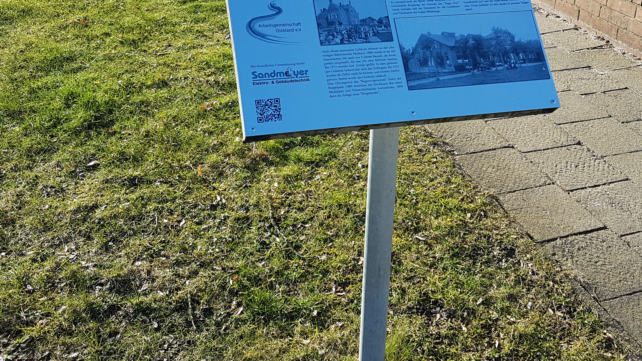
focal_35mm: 42
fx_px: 715
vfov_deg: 27.9
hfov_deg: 48.0
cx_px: 395
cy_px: 80
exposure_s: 1/756
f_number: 1.7
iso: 40
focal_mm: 4.2
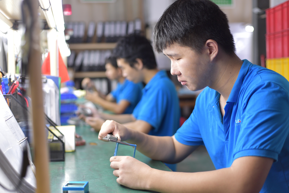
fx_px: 402
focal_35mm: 50
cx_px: 144
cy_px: 96
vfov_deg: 27.0
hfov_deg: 39.6
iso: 500
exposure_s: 1/125
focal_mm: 50
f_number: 2.5
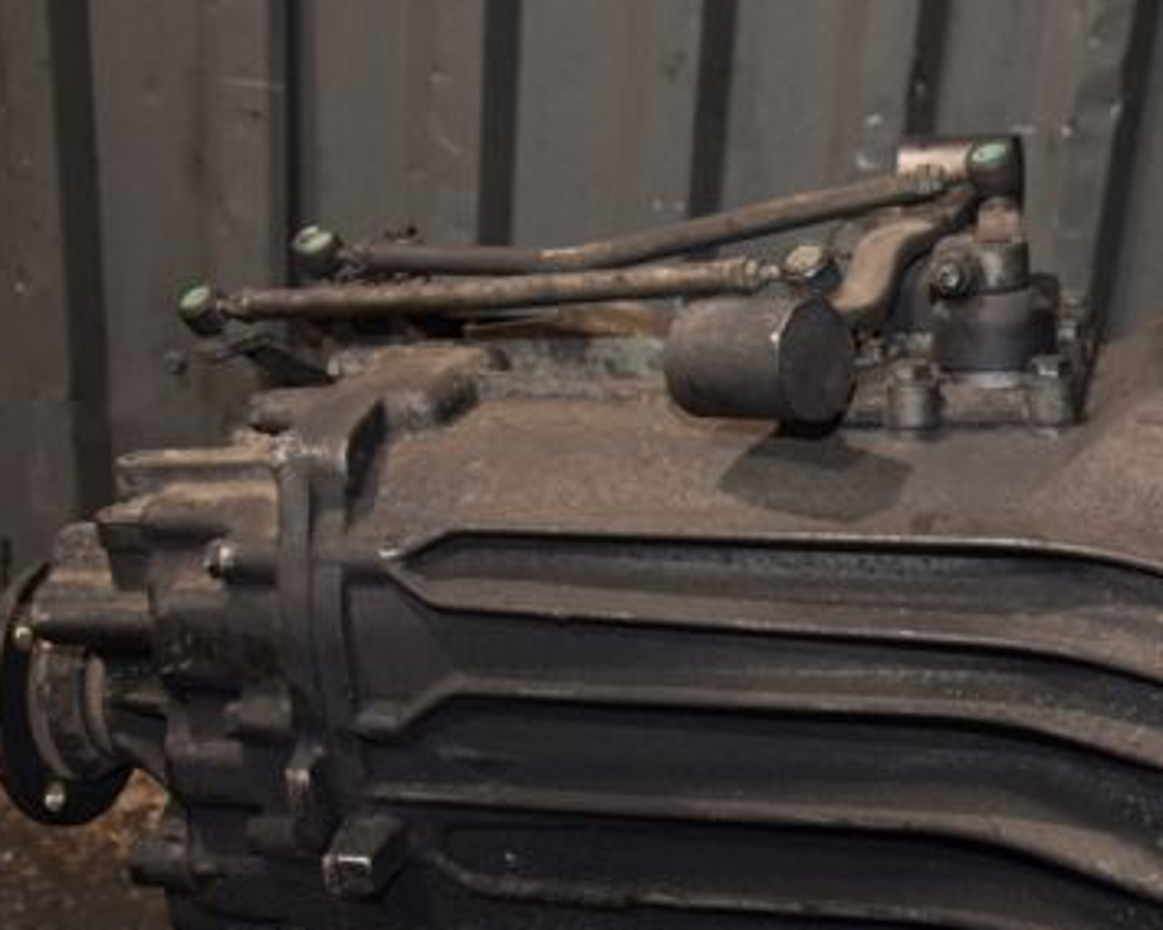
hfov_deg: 30.3
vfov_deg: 24.8
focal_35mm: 61
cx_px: 900
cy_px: 628
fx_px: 2099
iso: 800
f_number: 5
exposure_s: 1/60
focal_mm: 24
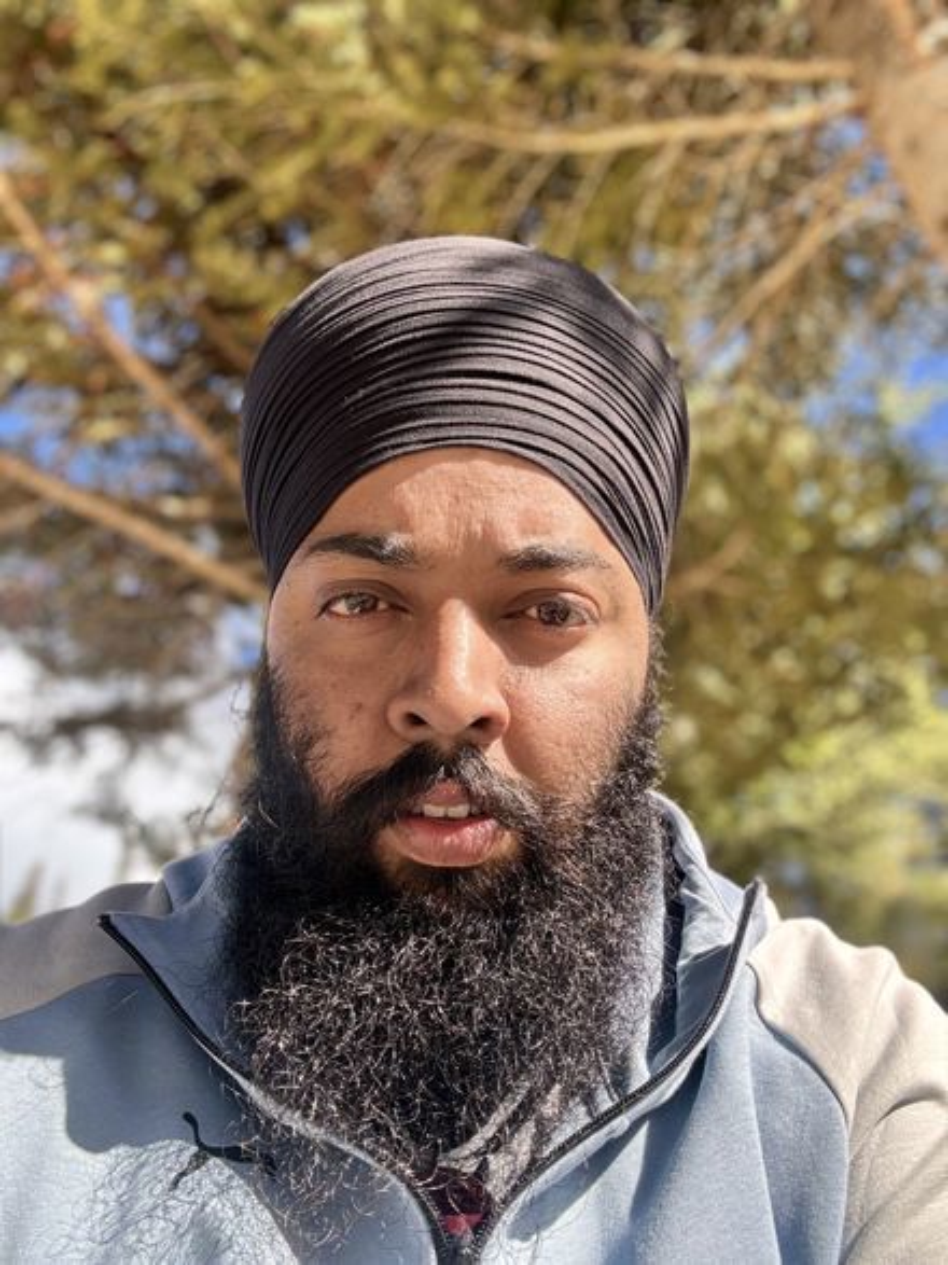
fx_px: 1096
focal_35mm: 30
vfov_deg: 60.0
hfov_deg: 46.8
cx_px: 474
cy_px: 632
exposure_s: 1/426
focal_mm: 2.69
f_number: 1.9
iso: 25
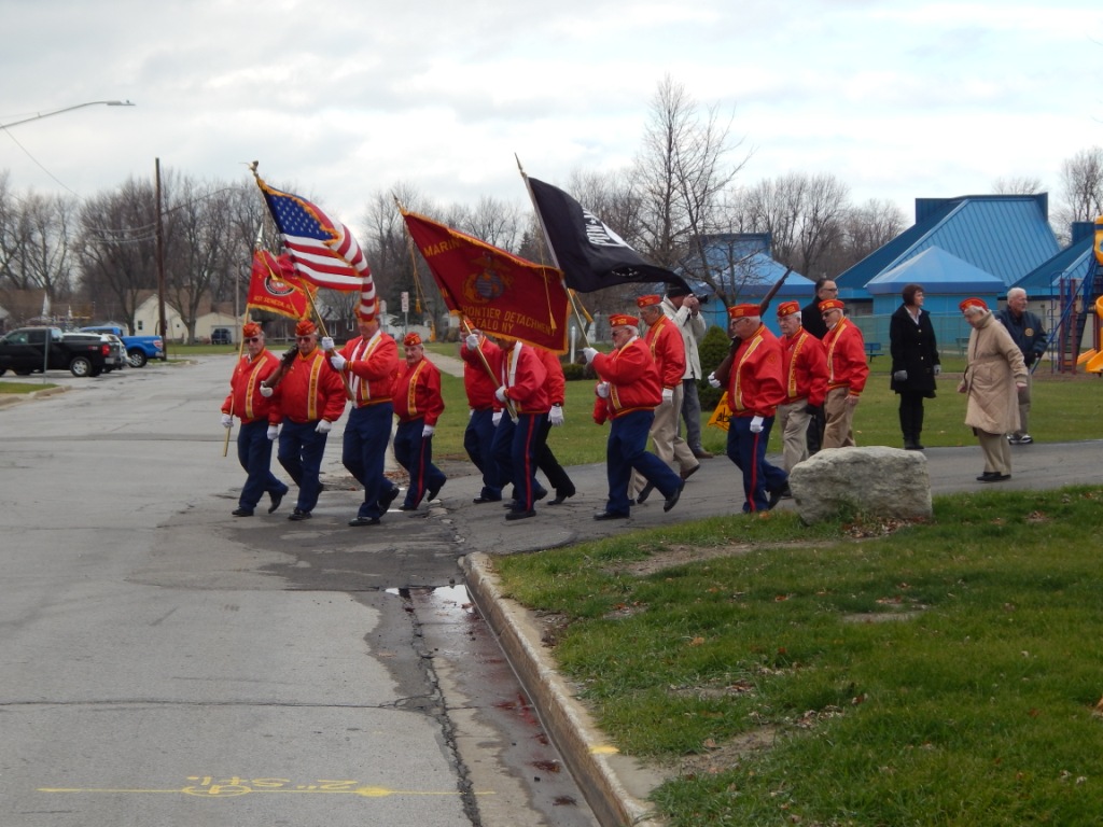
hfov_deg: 25.7
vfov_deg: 19.4
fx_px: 2422
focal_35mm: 76
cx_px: 552
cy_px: 414
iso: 125
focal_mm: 13.5
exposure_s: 1/250
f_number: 4.2
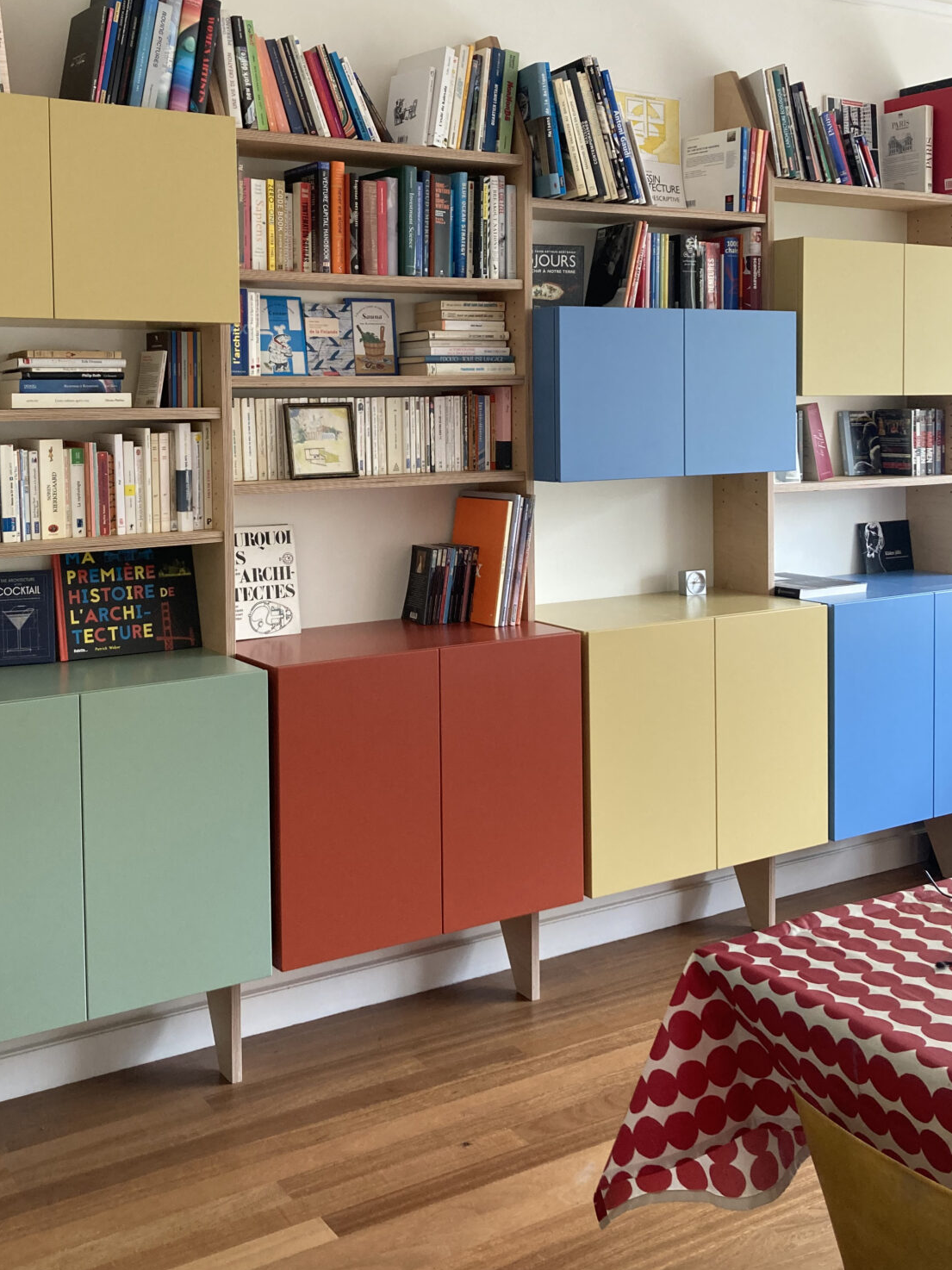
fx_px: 1394
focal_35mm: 38
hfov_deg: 37.6
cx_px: 410
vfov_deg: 48.5
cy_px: 466
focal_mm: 3.99
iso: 80
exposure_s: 1/82
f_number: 1.8
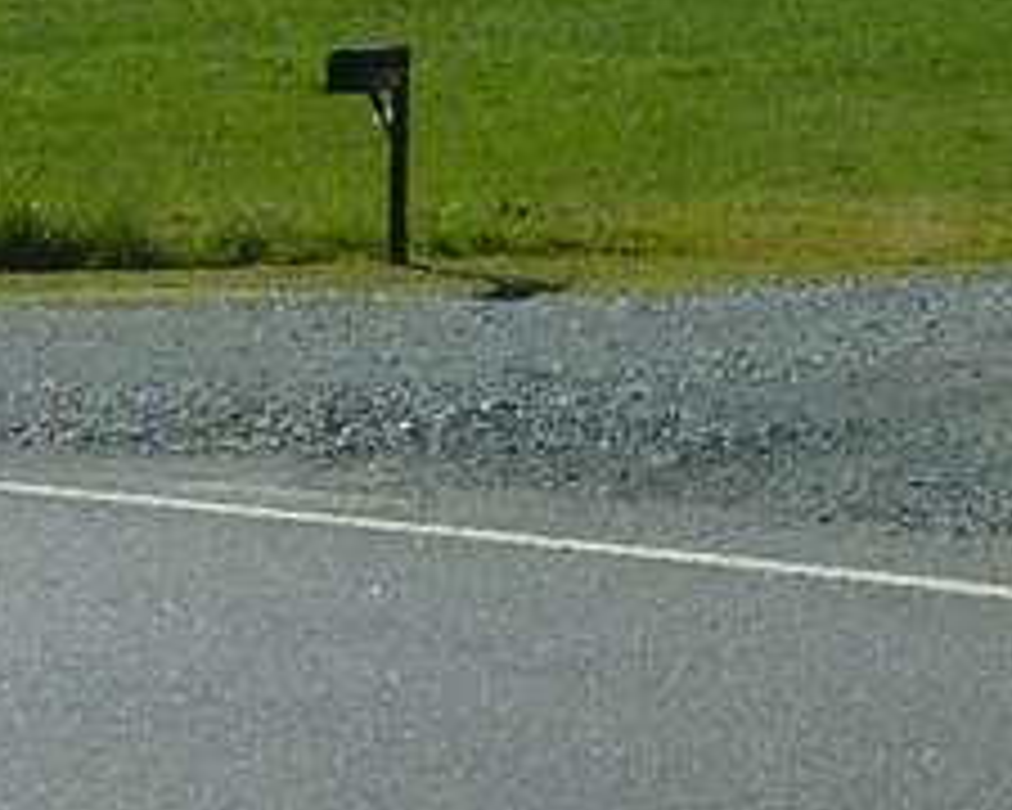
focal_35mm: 169
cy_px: -698
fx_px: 5062
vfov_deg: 8.7
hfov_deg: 10.8
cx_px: 1700
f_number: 5.6
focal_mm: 4.4
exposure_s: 1/500
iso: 100
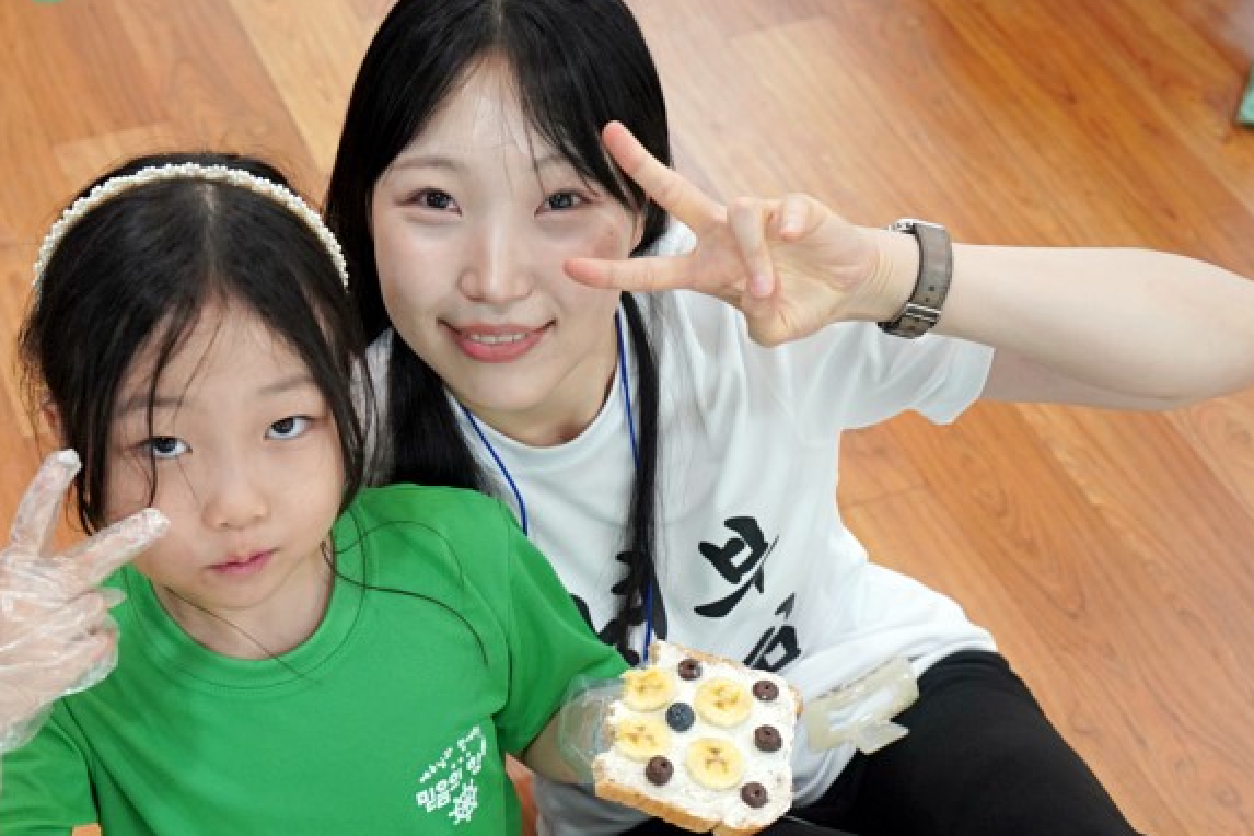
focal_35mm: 55
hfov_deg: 36.0
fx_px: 1916
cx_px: 442
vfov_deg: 24.3
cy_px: 635
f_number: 4
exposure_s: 1/160
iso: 2000
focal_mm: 35
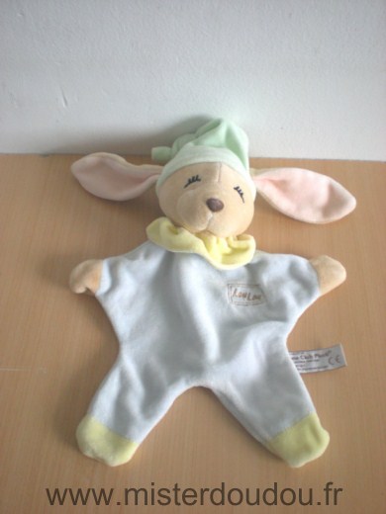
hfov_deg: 37.7
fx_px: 565
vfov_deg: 49.0
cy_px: 257
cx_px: 193
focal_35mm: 38
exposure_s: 1/37.4
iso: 200
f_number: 3.1
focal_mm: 6.3
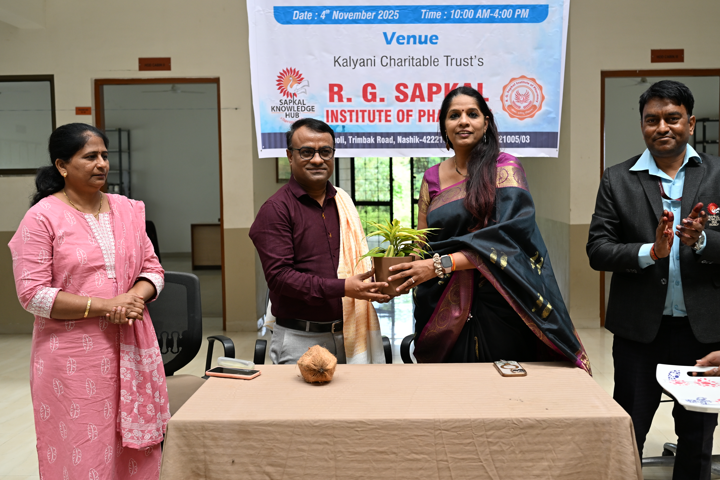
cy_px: 224
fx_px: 760
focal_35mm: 38
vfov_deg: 35.0
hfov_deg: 50.6
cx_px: 388
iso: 400
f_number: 4
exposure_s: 1/200
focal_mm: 35
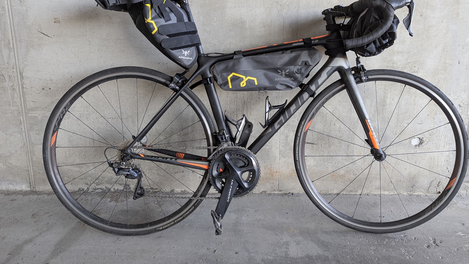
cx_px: 257
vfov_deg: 39.9
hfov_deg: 65.9
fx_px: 361
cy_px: 98
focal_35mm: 29
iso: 47
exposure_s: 1/27.7
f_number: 1.85
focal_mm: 6.81
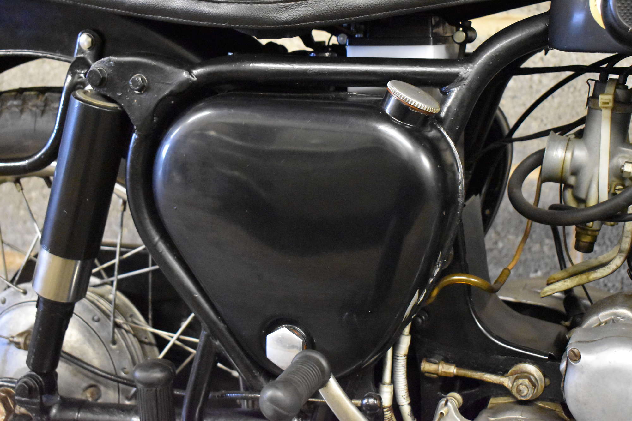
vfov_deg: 25.7
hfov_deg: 37.9
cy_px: 210
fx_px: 922
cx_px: 316
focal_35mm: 52
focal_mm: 35
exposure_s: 1/30
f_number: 4.5
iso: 12800
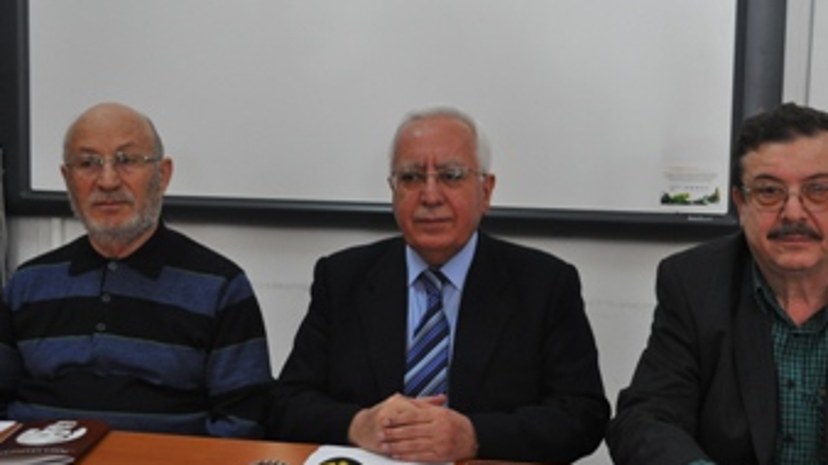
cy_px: 235
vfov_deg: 23.9
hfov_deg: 41.2
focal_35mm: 50
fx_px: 1098
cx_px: 483
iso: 800
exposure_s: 1/50
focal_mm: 24
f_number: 4
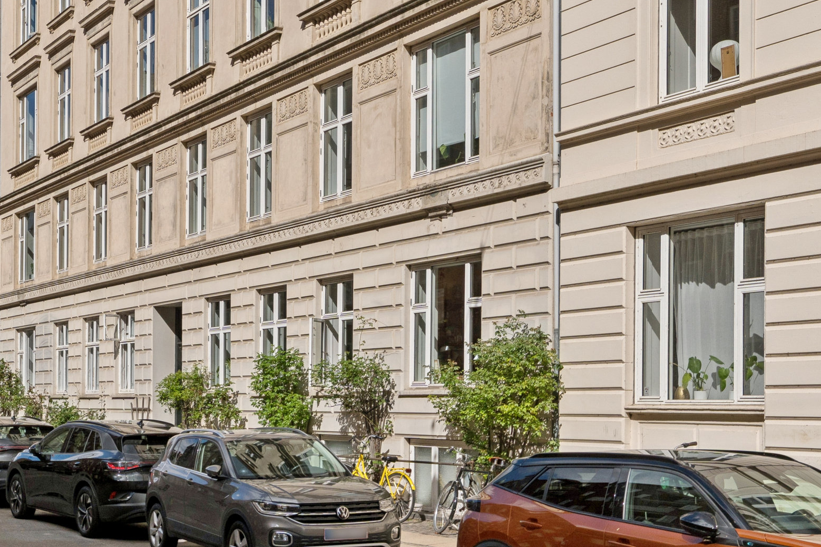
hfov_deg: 36.5
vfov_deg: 25.5
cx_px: 129
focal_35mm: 52
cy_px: 98
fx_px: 1186
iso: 250
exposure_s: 1/1600
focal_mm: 18
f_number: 7.1
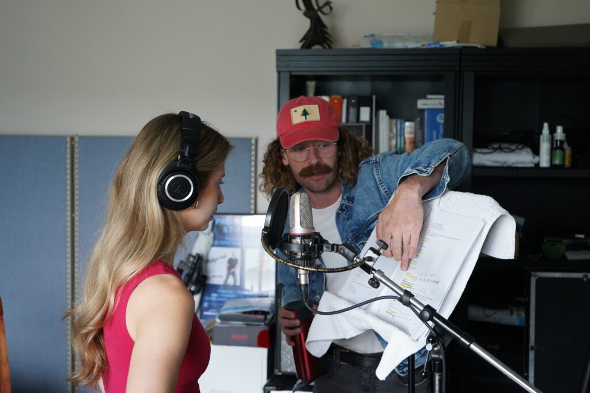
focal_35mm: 49
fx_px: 803
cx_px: 295
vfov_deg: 27.5
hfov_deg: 40.3
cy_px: 196
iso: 5000
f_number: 4.5
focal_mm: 49
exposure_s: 1/160
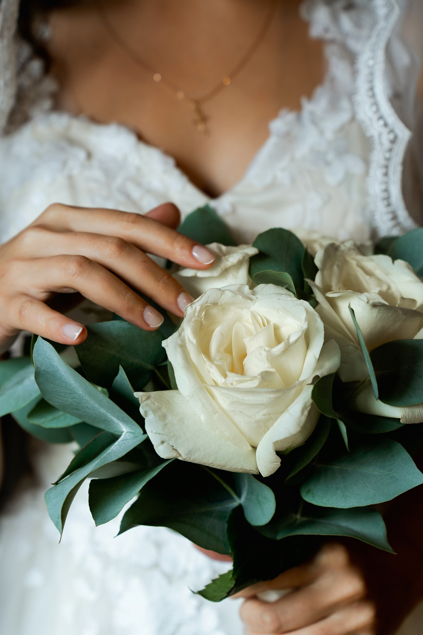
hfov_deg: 18.2
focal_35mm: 75
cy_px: 318
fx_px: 1322
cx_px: 212
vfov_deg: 27.0
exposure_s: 1/125
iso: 640
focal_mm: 75
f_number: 4.5
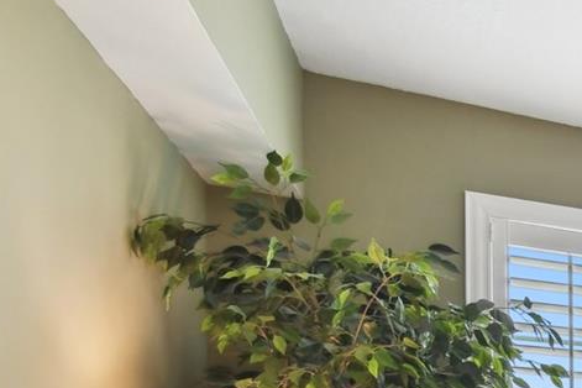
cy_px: 520
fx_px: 824
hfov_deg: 24.7
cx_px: 959
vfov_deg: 23.1
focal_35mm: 51
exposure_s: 1/60
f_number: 7.1
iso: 100
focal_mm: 10
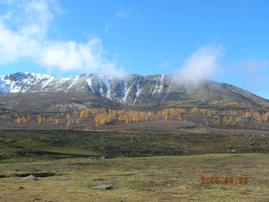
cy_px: 101
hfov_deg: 44.8
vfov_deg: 34.3
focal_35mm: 42
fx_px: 326
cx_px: 134
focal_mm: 7
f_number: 5.2
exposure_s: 1/183
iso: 50
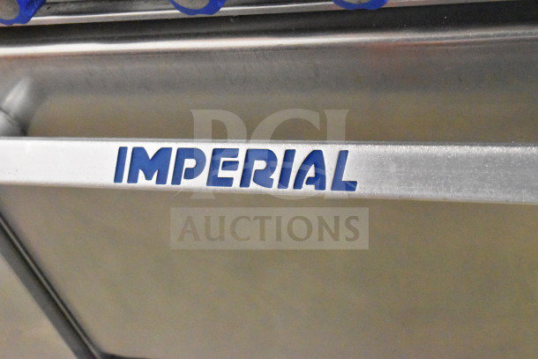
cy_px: 180
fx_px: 1233
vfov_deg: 16.6
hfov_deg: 24.6
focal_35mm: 82
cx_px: 269
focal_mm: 55
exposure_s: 1/100
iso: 22800
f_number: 5.6
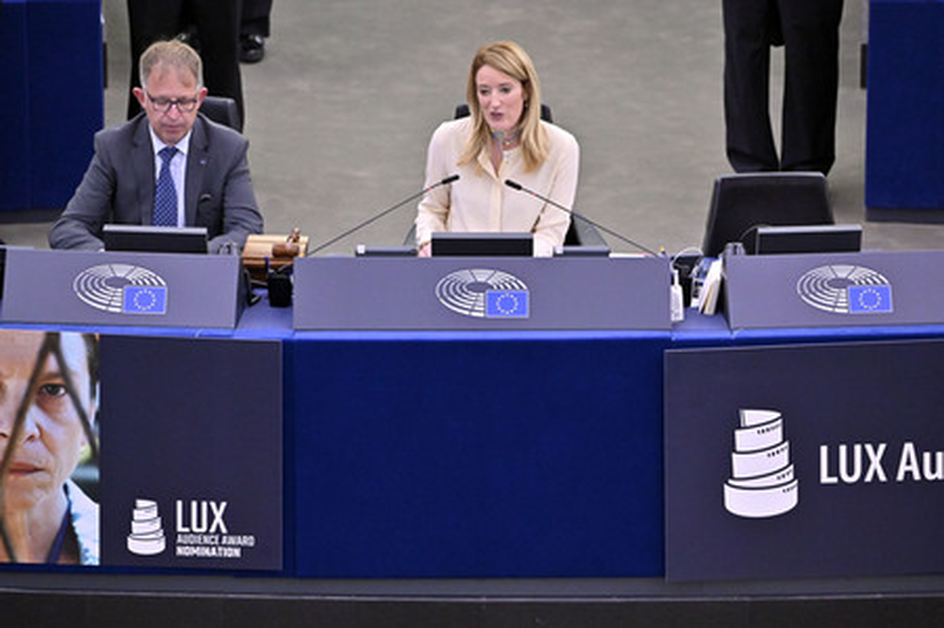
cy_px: 314
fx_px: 10481
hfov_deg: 5.2
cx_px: 472
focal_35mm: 400
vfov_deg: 3.4
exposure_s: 1/500
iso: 6400
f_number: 6
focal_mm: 400
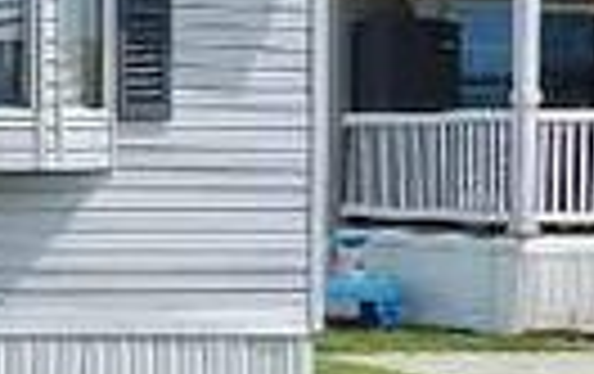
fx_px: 2076
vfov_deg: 10.3
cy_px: 124
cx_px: -418
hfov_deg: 14.6
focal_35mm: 128
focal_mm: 5.6
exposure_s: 1/1000
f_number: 4
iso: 160
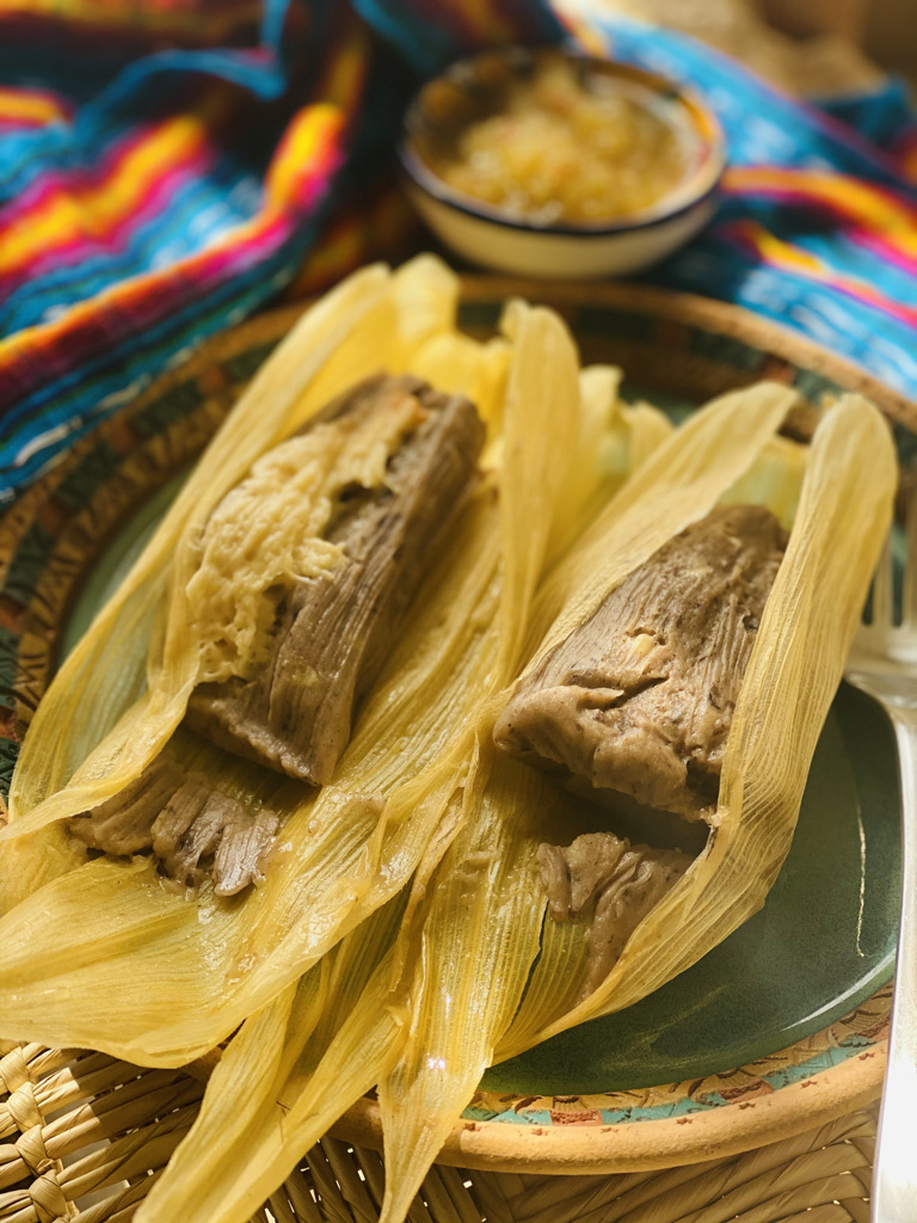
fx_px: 1837
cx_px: 458
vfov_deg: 36.8
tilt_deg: -48.0
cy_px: 612
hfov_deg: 28.0
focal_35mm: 52
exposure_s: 1/122
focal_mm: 6
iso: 50
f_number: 2
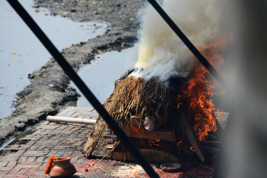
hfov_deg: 6.9
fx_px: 2225
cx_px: 134
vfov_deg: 4.6
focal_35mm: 300
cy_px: 89
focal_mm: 300
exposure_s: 1/640
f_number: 8
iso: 400
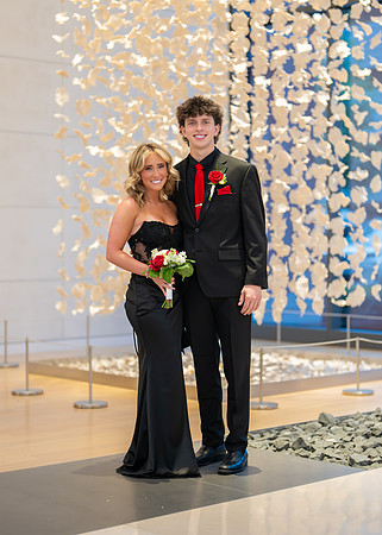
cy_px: 272
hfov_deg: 18.8
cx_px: 194
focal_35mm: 76
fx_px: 1152
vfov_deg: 26.2
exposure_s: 1/640
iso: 1000
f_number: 1.2
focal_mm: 50
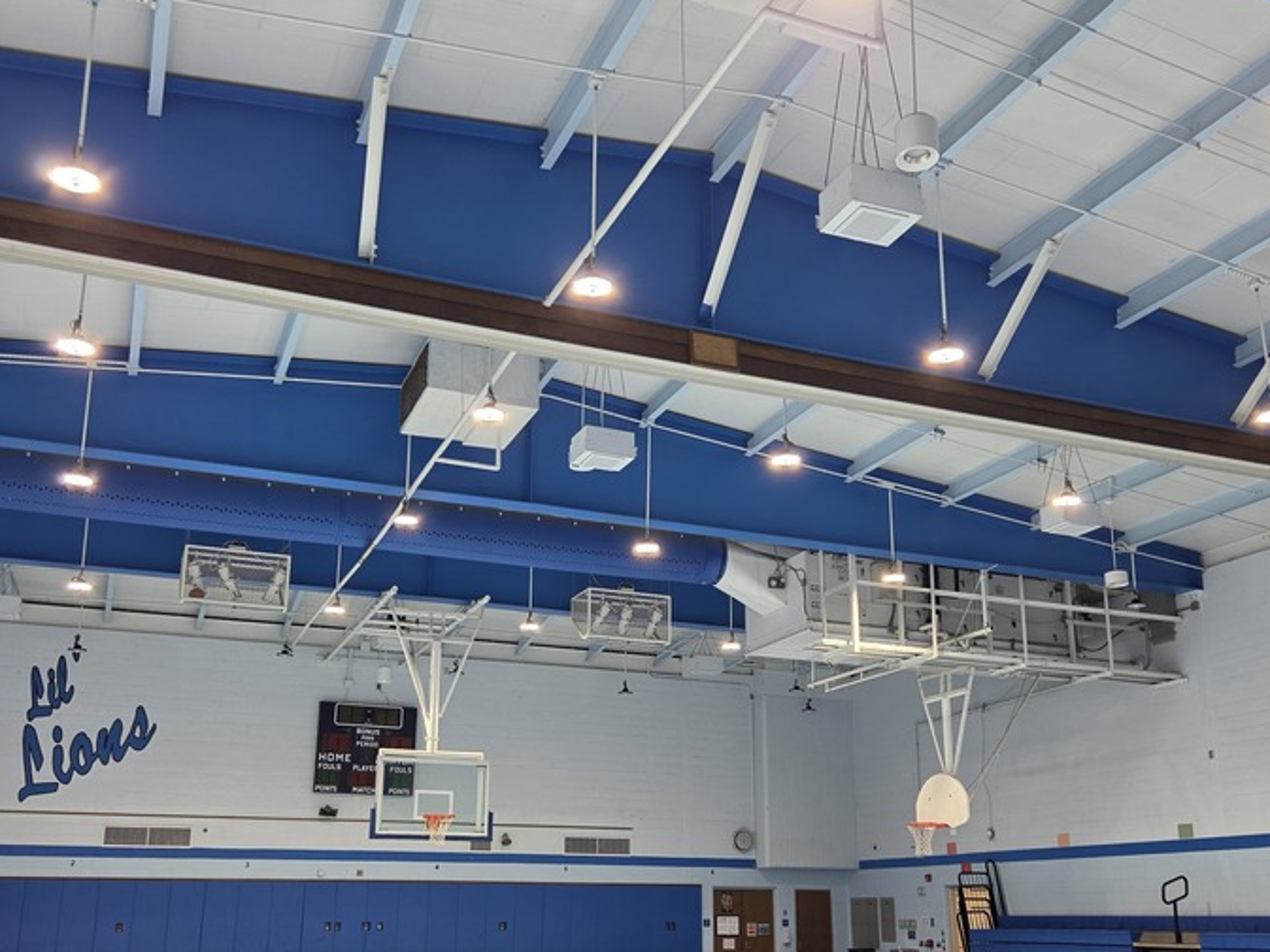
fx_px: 1284
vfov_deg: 40.5
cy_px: 590
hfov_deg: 52.6
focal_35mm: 35
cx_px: 615
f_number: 1.8
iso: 200
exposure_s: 1/180
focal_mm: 5.4
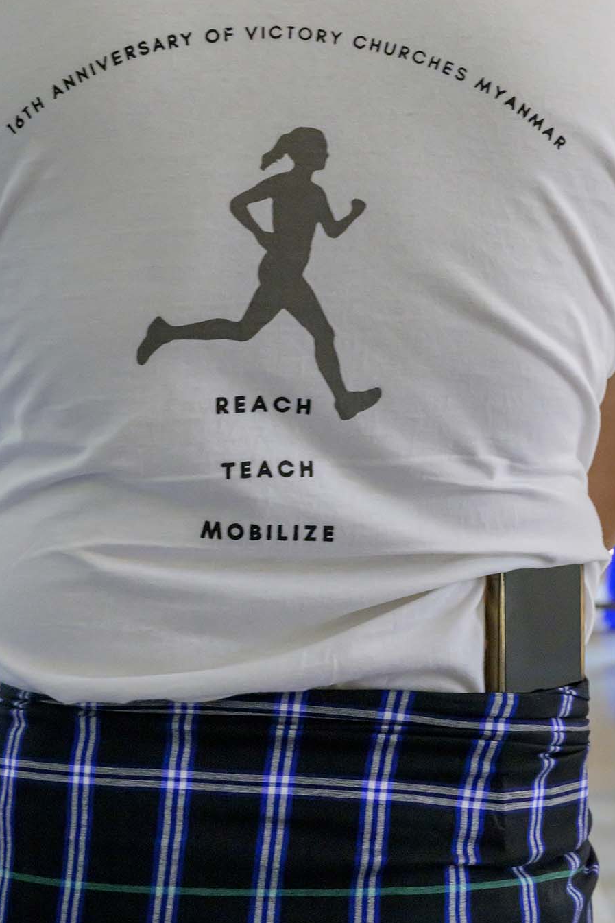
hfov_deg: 29.2
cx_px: 293
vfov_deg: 42.7
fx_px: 1179
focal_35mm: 46
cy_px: 444
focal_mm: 43
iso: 7200
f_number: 7.1
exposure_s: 1/200
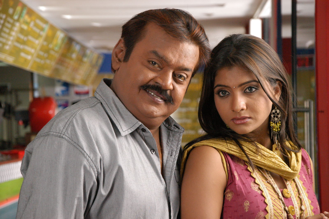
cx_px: 164
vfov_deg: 11.4
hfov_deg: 17.1
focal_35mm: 120
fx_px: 1096
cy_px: 110
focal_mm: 80
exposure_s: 1/125
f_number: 6.7
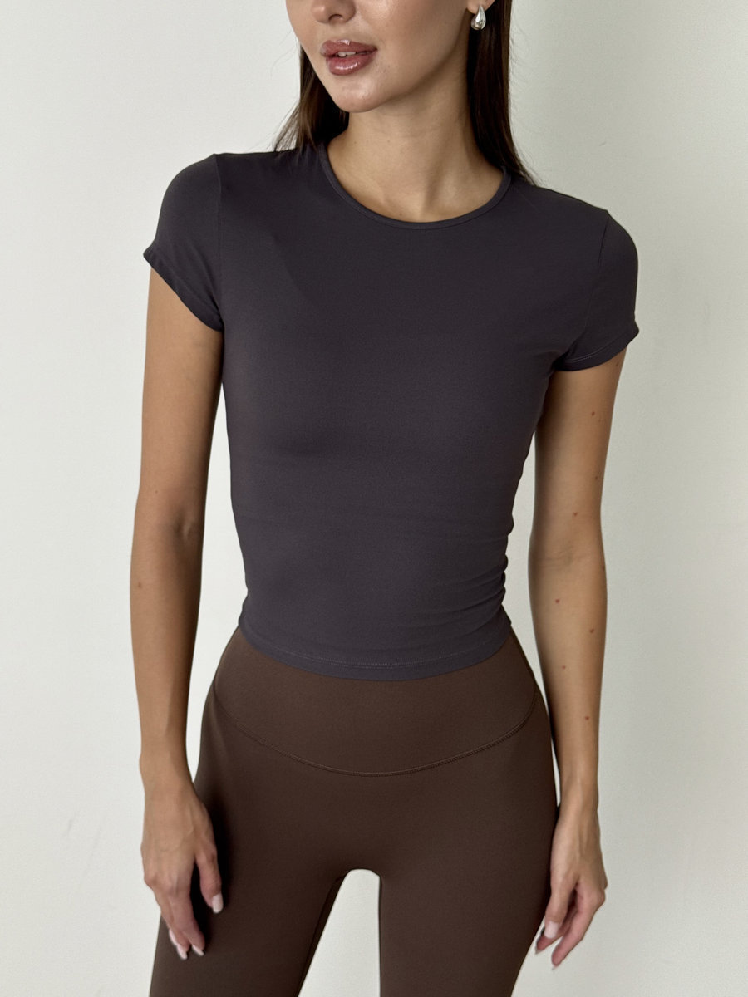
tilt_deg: -16.3
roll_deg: -2.4
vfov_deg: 39.7
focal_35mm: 48
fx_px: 1383
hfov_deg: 30.3
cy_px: 498
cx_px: 374
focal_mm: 6.76
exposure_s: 1/245
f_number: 1.78
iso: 64
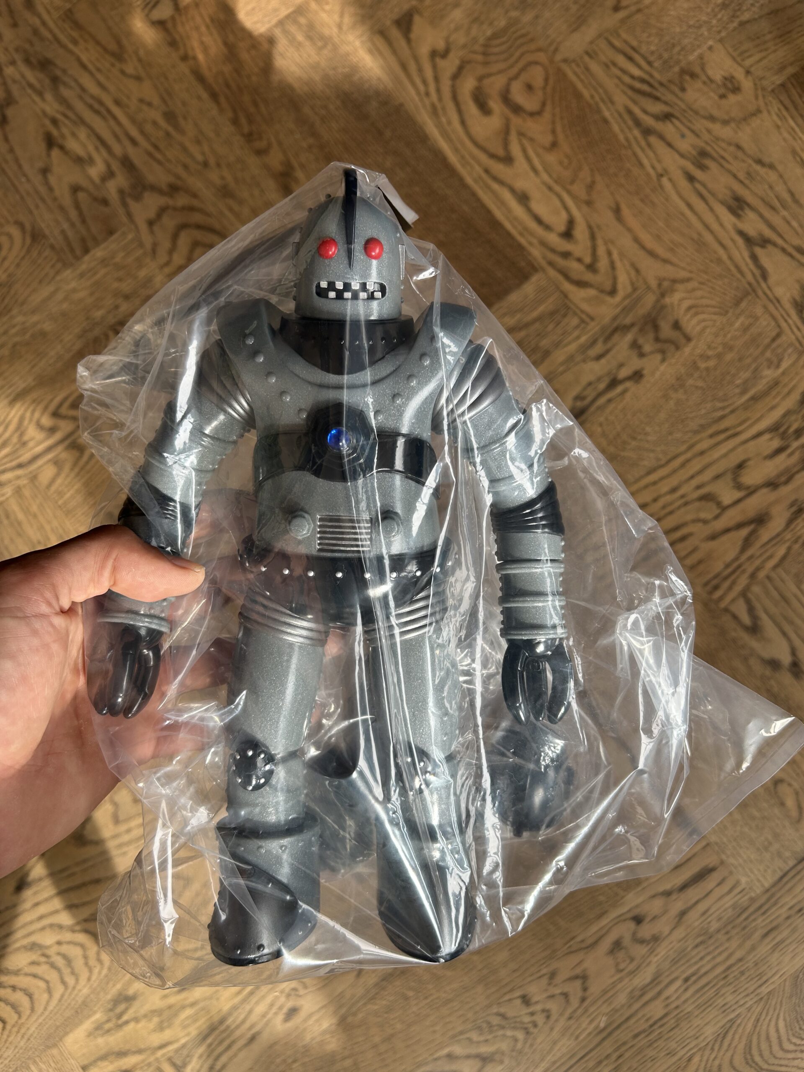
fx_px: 805
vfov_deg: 67.3
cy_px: 536
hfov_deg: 53.1
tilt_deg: -85.2
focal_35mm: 26
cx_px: 402
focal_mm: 5.7
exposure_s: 1/250
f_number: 1.5
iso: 40
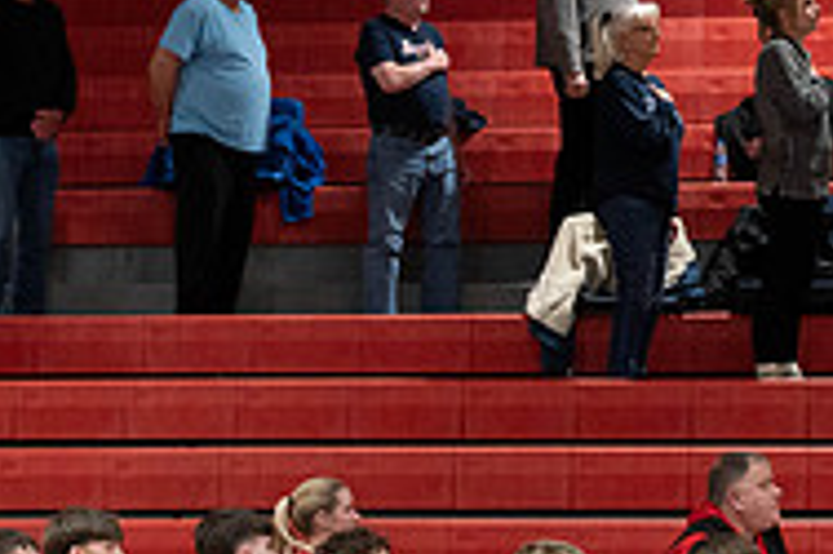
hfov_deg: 9.5
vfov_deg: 6.3
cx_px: 40
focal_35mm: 216
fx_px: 4994
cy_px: 747
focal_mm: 70
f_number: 2.8
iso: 6400
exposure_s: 1/1000
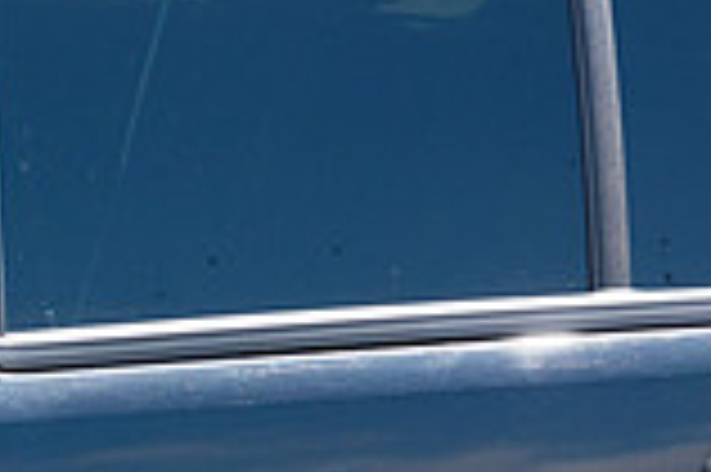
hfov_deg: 5.5
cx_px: -508
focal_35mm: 368
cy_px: 196
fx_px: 7260
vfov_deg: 3.7
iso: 1000
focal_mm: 100
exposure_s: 1/800
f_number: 7.1
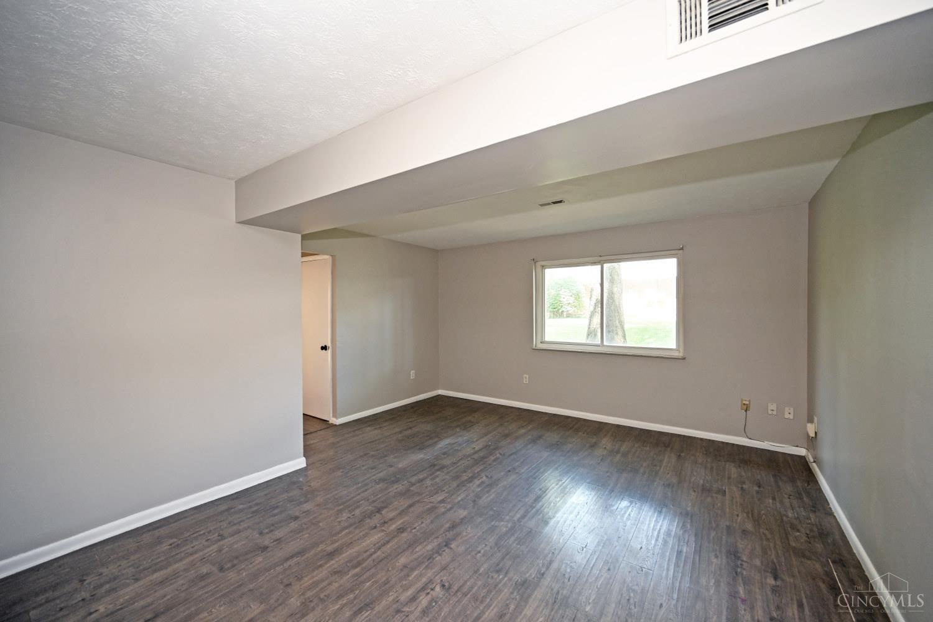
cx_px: 466
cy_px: 311
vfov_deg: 81.2
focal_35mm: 14
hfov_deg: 104.3
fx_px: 363
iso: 640
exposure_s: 1/60
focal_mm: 14
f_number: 4
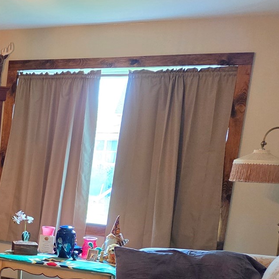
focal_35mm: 65
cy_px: 232
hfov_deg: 22.1
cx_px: -137
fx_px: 593
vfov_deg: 25.9
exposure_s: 1/120
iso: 800
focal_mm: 5.4
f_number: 1.8
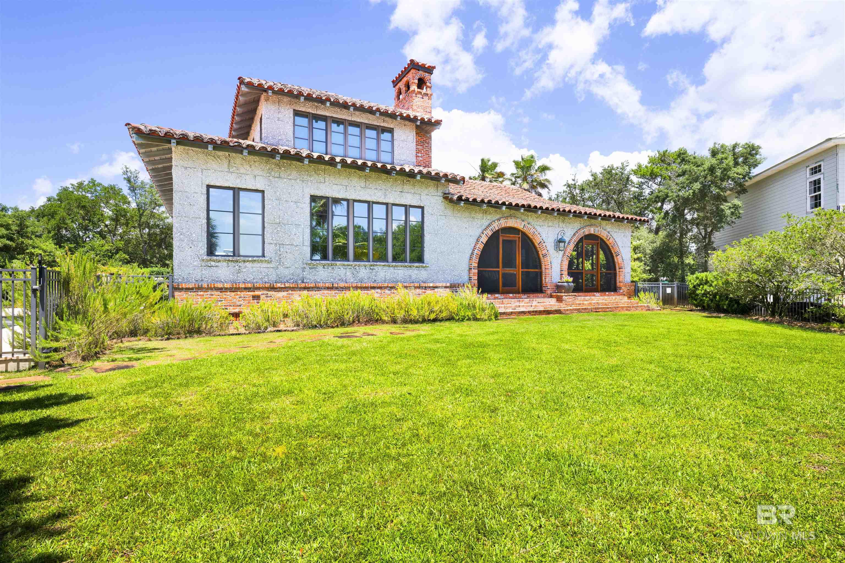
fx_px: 399
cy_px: 282
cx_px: 422
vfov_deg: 70.4
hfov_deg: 93.3
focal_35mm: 17
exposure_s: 1/200
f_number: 11
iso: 400
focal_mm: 17
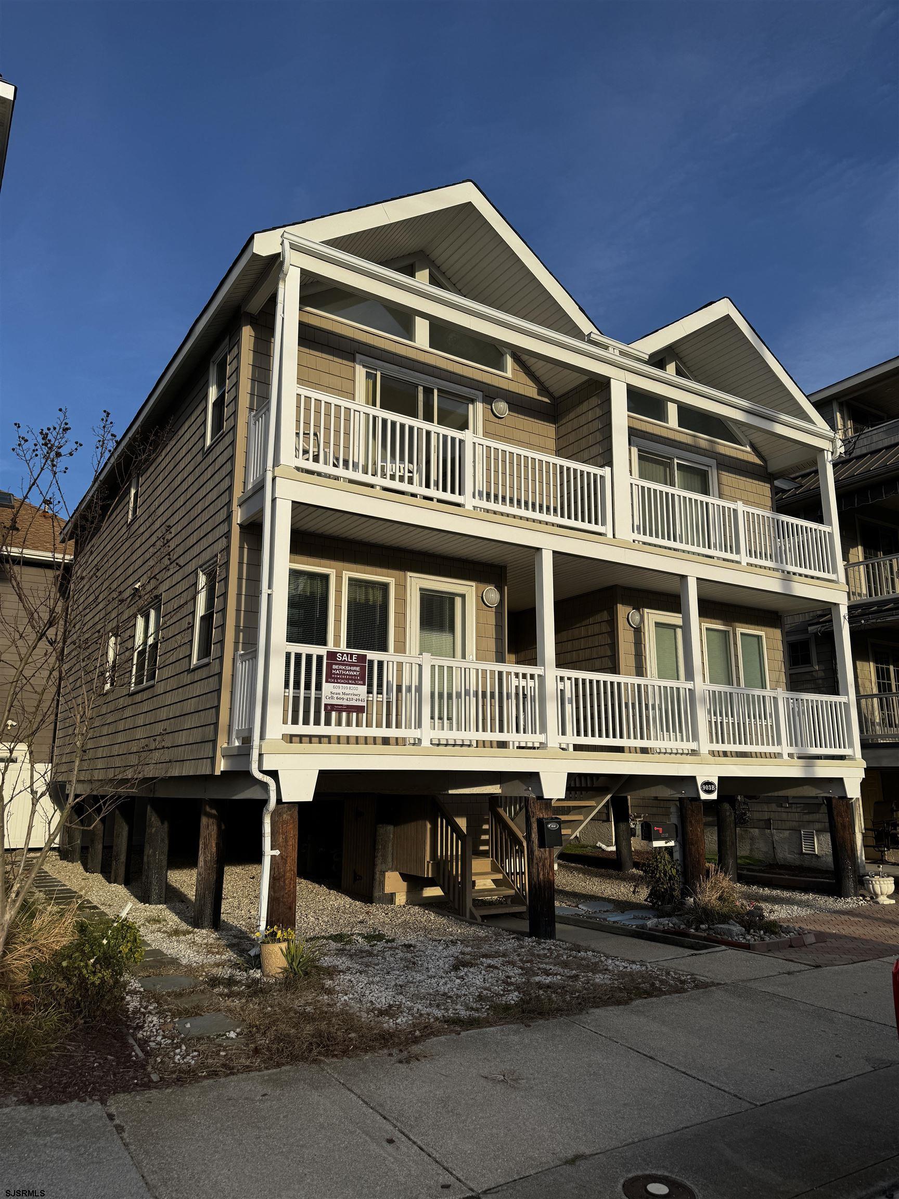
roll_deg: +0.6
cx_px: 450
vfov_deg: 71.6
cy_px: 600
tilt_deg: +11.9
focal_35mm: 24
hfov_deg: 56.8
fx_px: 831
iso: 80
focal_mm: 6.76
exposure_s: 1/4310
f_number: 1.78
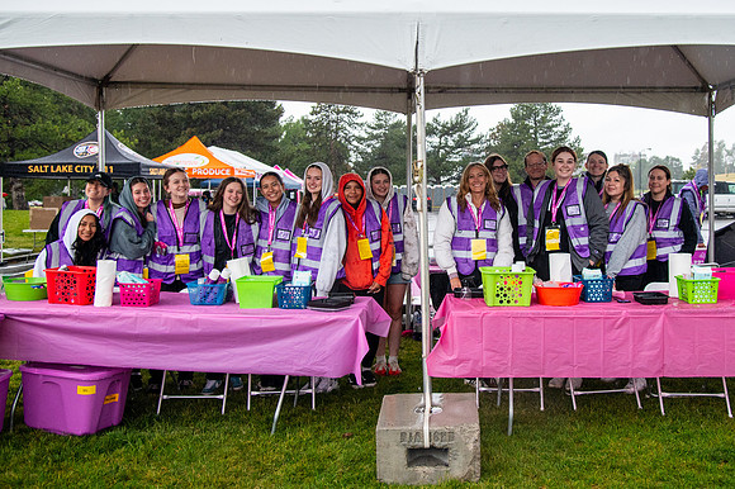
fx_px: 687
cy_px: 184
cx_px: 434
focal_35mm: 34
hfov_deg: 55.9
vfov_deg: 38.9
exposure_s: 1/320
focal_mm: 27
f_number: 4
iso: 2500
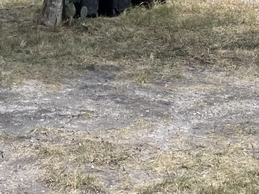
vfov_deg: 12.4
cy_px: -167
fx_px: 808
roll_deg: +2.8
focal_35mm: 108
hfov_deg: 18.1
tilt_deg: +5.9
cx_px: 63
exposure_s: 1/2020
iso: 32
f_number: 1.6
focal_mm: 4.2
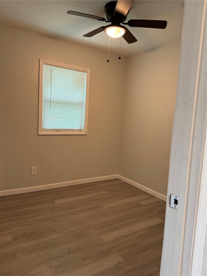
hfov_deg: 56.8
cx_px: 104
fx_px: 191
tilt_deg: -4.6
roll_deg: -4.5
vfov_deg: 71.6
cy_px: 138
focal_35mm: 24
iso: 250
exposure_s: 1/60
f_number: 1.78
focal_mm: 6.76
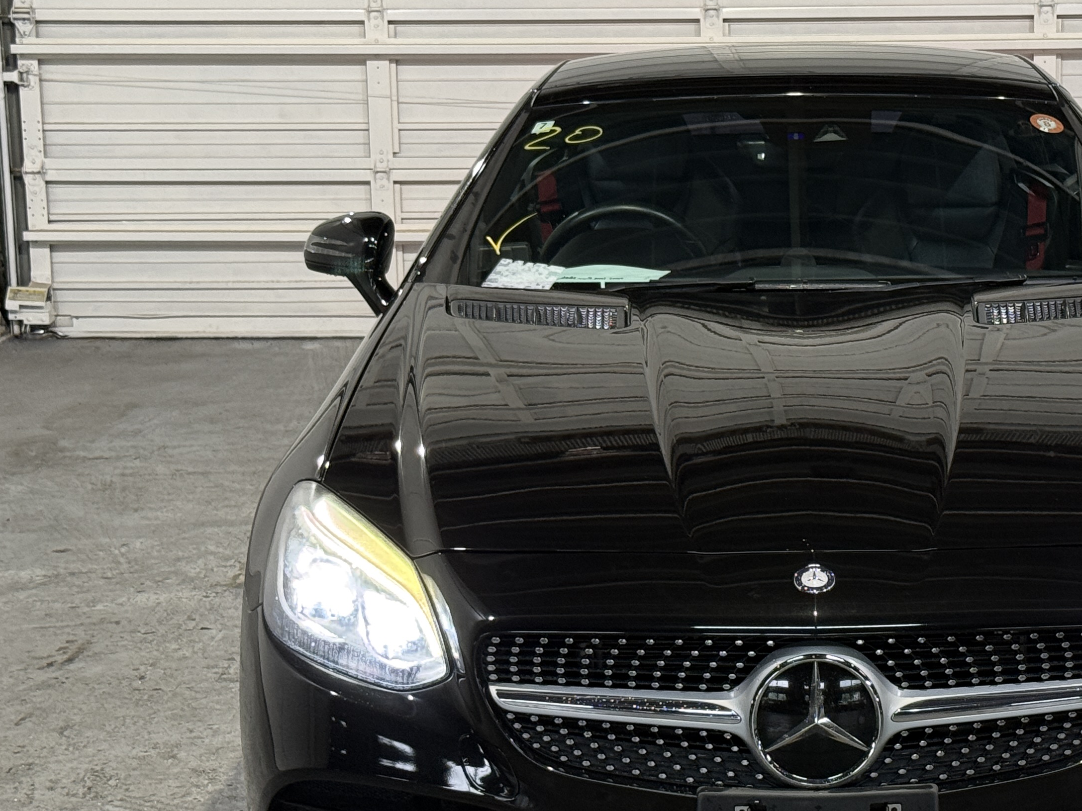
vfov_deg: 16.6
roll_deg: +0.2
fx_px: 2782
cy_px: 442
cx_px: 792
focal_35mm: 89
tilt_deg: -11.3
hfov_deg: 21.8
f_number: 1.78
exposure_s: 1/60
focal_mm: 6.76
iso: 125
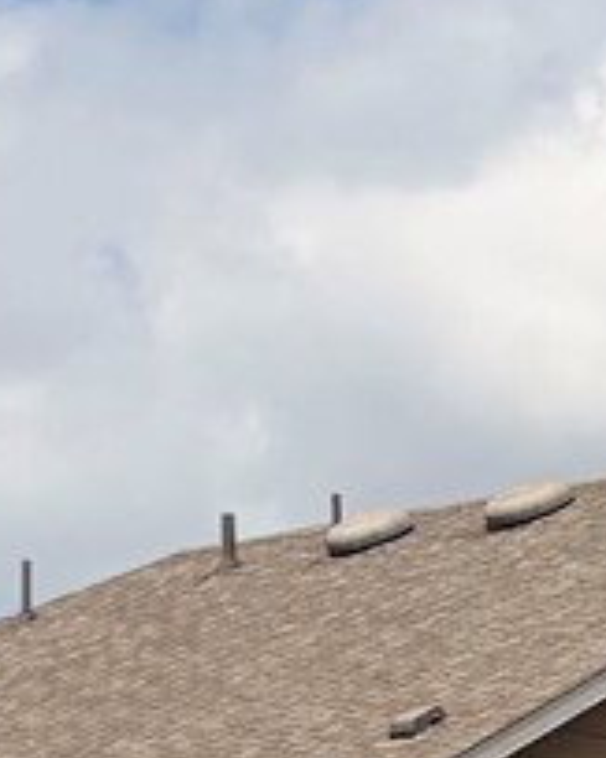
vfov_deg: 7.1
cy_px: 1940
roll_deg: +0.6
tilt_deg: -3.5
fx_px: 5721
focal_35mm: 255
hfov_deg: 6.0
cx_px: 840
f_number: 1.6
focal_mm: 5.96
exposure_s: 1/6993
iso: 64
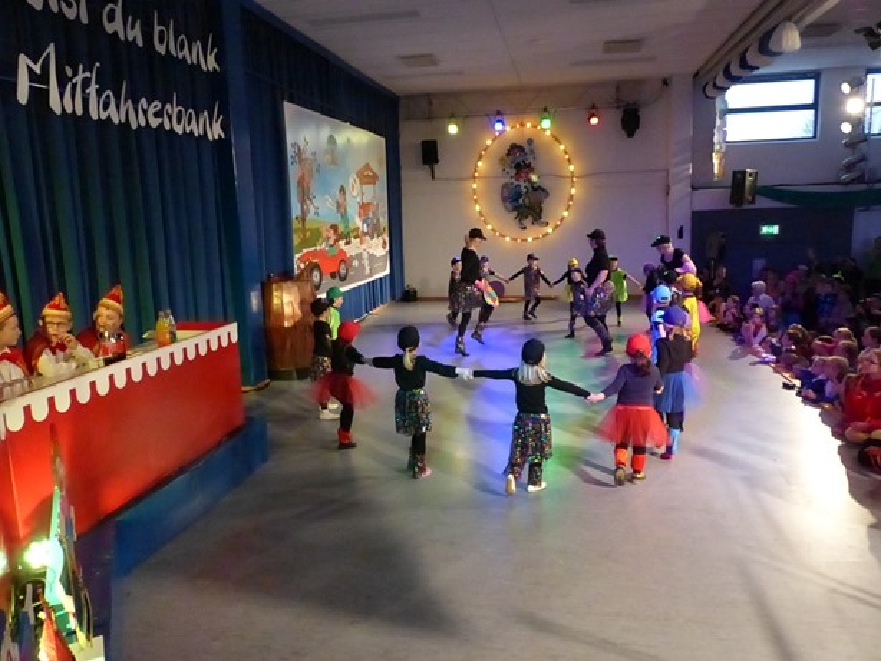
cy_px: 330
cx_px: 440
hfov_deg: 69.4
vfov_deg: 54.9
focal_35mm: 25
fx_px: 637
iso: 1600
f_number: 4
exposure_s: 1/160
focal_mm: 4.5
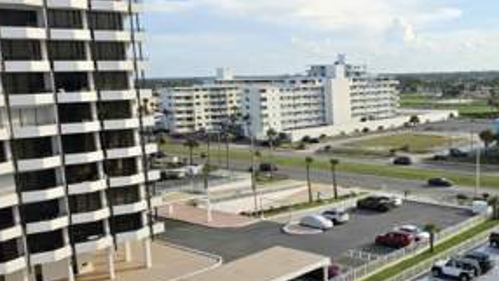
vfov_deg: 28.3
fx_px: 556
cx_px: 403
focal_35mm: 42
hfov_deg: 45.7
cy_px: 170
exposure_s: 1/5000
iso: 64
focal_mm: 6.5
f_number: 1.4
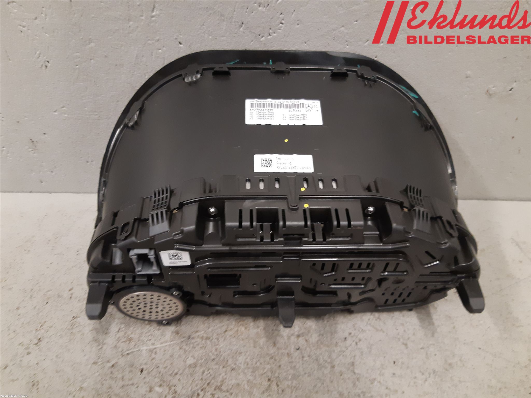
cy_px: 199
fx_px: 399
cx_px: 266
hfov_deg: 67.3
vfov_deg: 53.1
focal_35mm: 26
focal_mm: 3.93
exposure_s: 1/50
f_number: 1.7
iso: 200
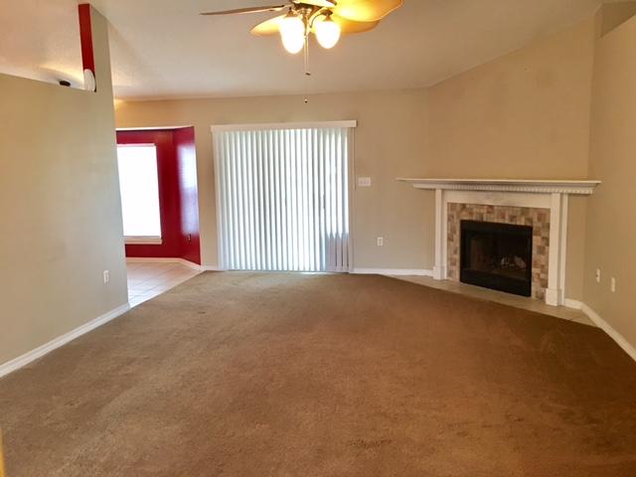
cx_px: 318
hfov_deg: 61.7
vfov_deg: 48.2
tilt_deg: -7.6
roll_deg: +0.8
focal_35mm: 29
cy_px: 238
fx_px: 533
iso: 80
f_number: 2.2
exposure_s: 1/10
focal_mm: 4.15
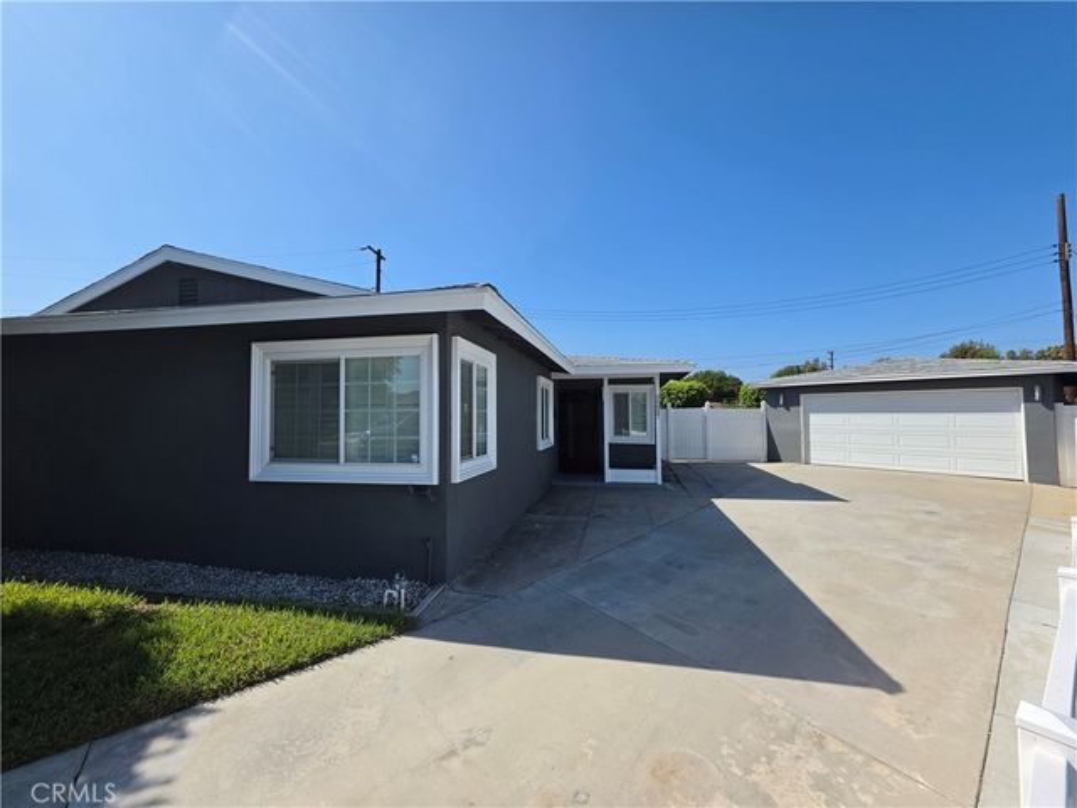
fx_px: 404
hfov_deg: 106.2
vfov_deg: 89.9
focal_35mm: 13
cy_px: 404
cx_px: 538
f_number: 1.9
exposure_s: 1/2327
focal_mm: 2.2
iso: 32
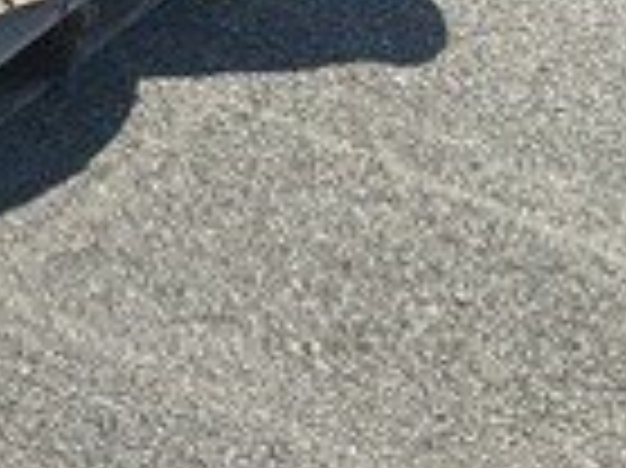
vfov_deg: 11.0
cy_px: 166
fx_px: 2421
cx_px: -649
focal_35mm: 134
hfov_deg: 12.8
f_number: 1.8
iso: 16
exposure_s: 1/1015
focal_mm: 3
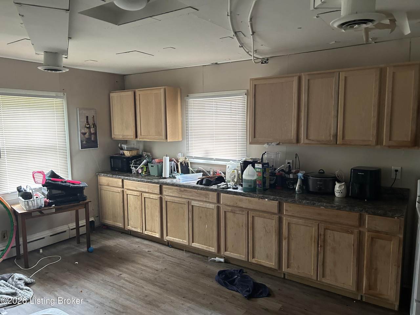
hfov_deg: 67.3
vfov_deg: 53.1
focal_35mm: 26
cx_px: 210
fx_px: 315
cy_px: 158
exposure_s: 1/60
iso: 400
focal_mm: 5.7
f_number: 1.5
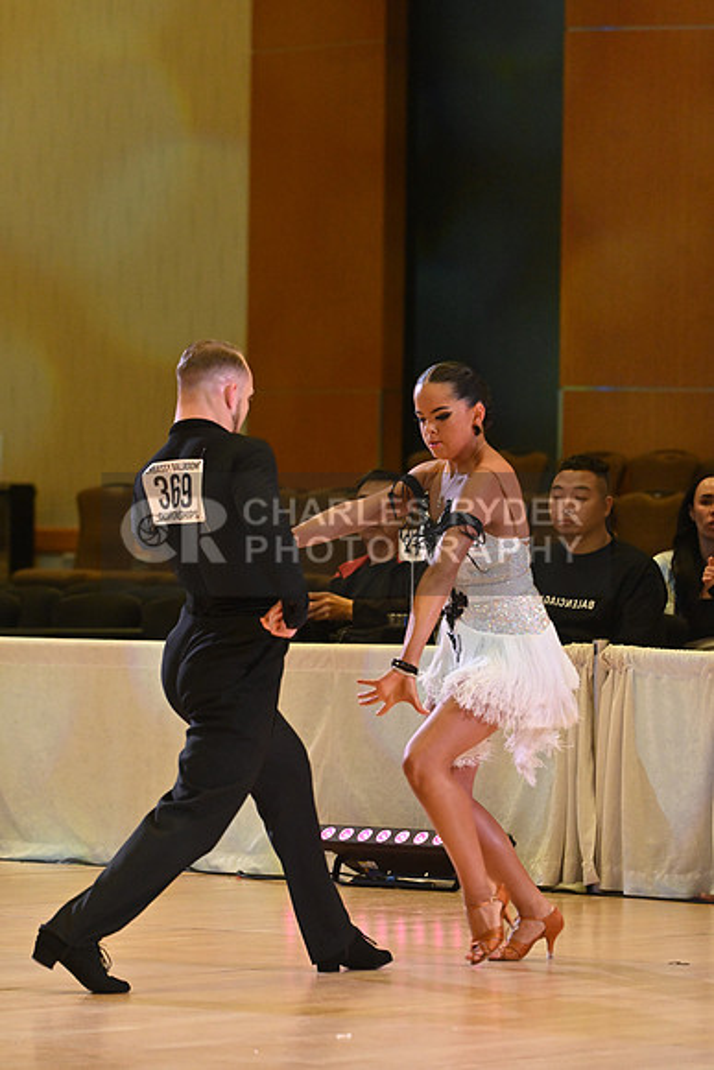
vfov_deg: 10.3
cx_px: 357
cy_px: 535
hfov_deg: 6.9
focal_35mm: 200
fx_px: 5946
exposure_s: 1/400
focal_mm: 200
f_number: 5.6
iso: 4000
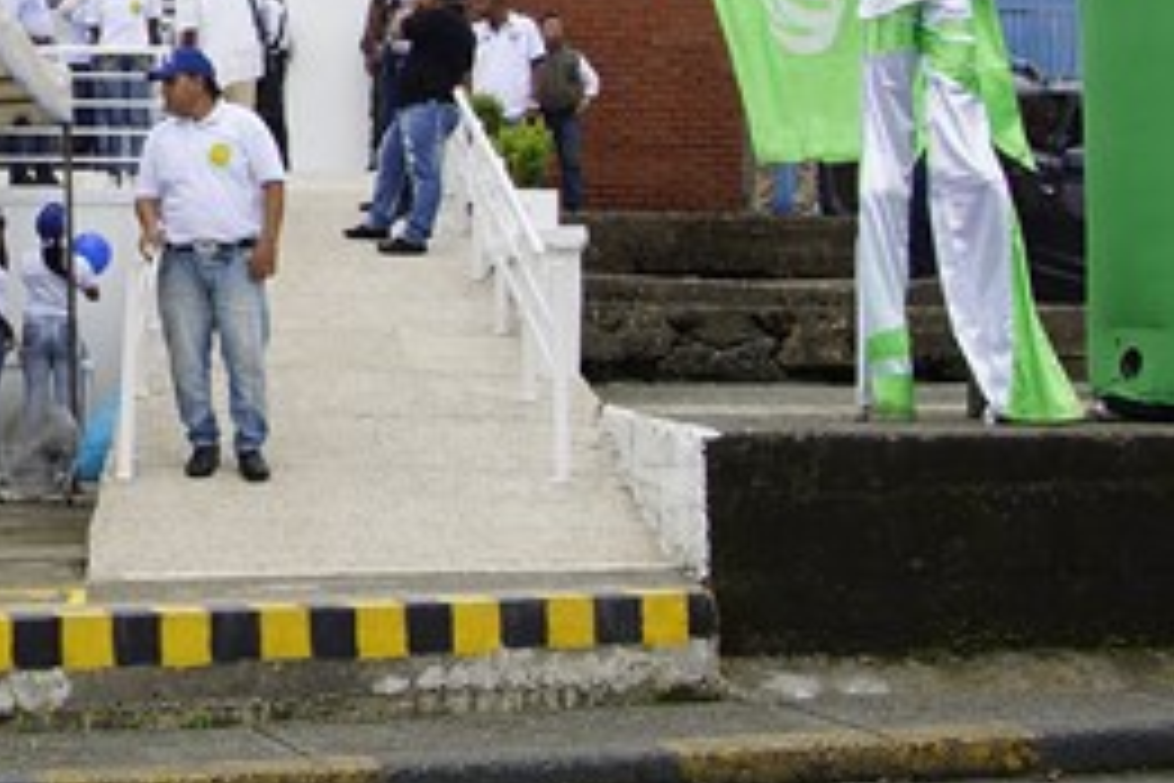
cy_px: -16
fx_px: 3000
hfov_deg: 20.7
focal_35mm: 92
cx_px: -220
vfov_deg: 14.6
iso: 100
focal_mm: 20
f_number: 7.1
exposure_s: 1/160
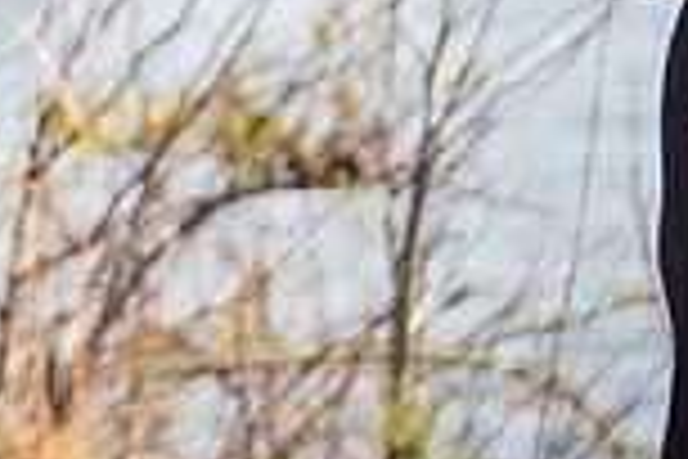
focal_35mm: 418
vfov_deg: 3.3
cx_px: -423
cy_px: -380
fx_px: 7988
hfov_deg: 4.9
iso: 100
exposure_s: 1/640
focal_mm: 110
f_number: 2.8
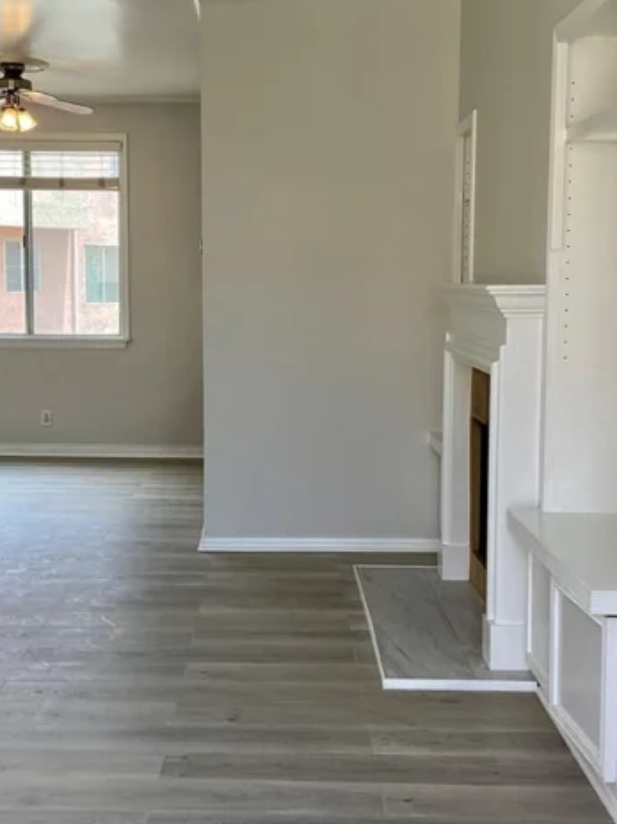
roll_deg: -1.0
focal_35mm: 50
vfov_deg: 38.2
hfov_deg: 29.0
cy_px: 399
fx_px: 1189
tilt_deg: -6.1
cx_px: 246
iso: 32
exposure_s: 1/120
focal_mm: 3.3
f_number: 2.4
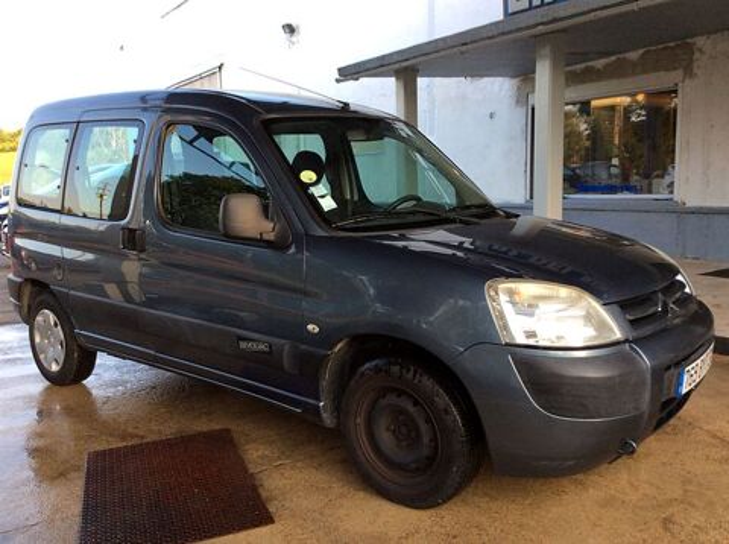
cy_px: 272
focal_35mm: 32
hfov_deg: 56.9
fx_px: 673
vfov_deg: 44.0
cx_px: 364
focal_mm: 3.3
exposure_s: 1/100
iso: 32
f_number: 2.4
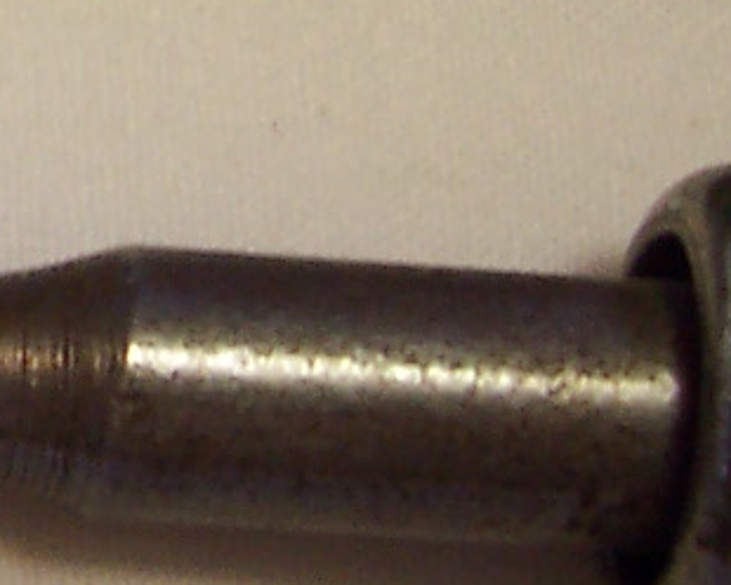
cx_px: -453
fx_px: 4176
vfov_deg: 7.9
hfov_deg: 9.6
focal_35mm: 193
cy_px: -116
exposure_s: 1/45
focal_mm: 5.6
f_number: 2.8
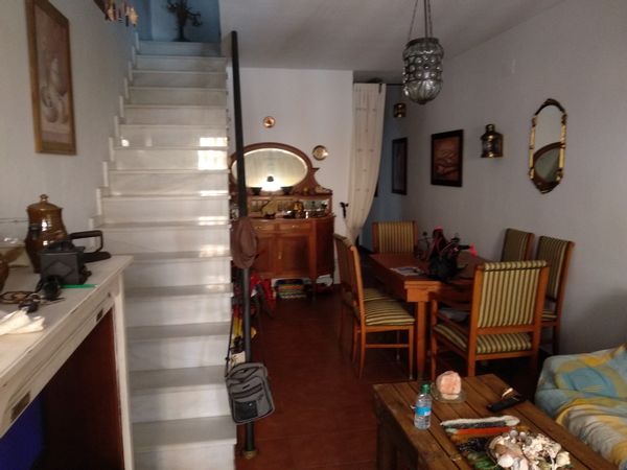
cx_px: 314
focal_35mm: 26
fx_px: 471
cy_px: 235
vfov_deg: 53.1
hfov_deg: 67.3
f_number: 2.2
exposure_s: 1/17
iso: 800
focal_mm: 3.81
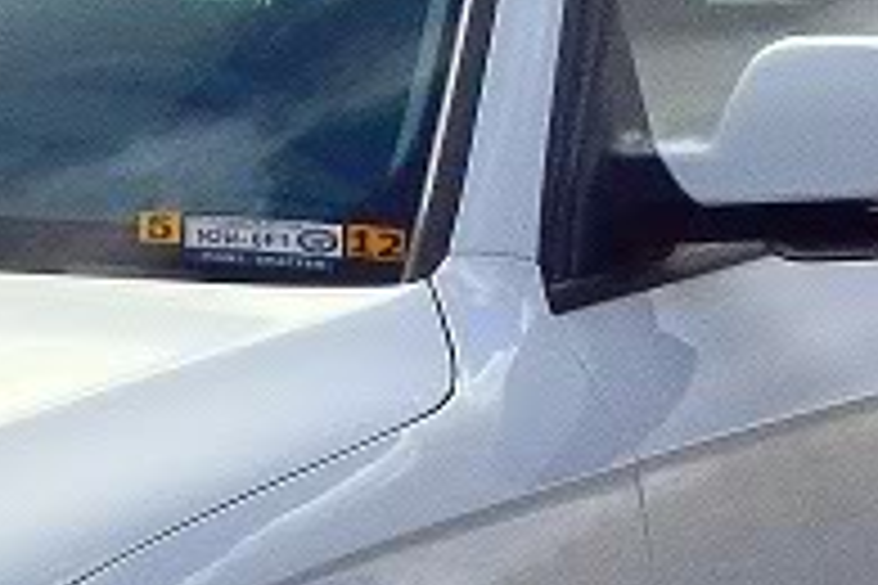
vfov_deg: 2.2
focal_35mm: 620
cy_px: 382
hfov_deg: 3.3
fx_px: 15120
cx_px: -180
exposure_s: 1/3200
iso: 800
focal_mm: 70
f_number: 13
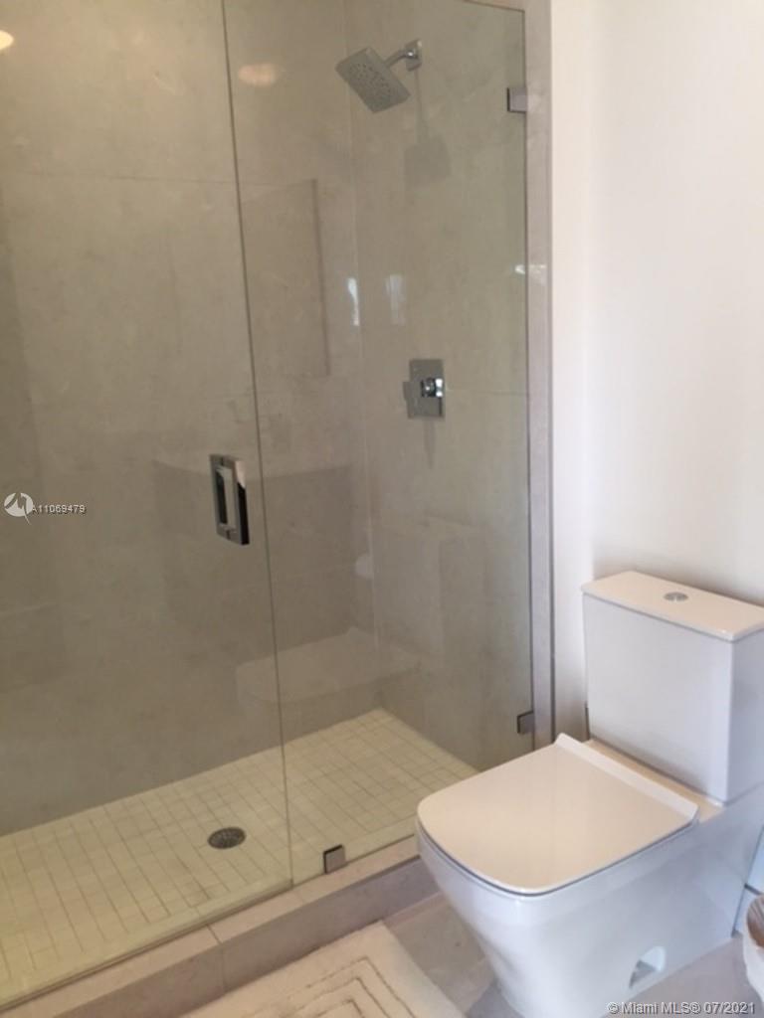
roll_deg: +1.7
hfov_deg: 48.2
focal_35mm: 29
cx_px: 382
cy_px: 509
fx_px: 853
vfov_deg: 61.7
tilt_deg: -11.1
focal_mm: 4.15
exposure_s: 1/30
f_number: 2.2
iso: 80
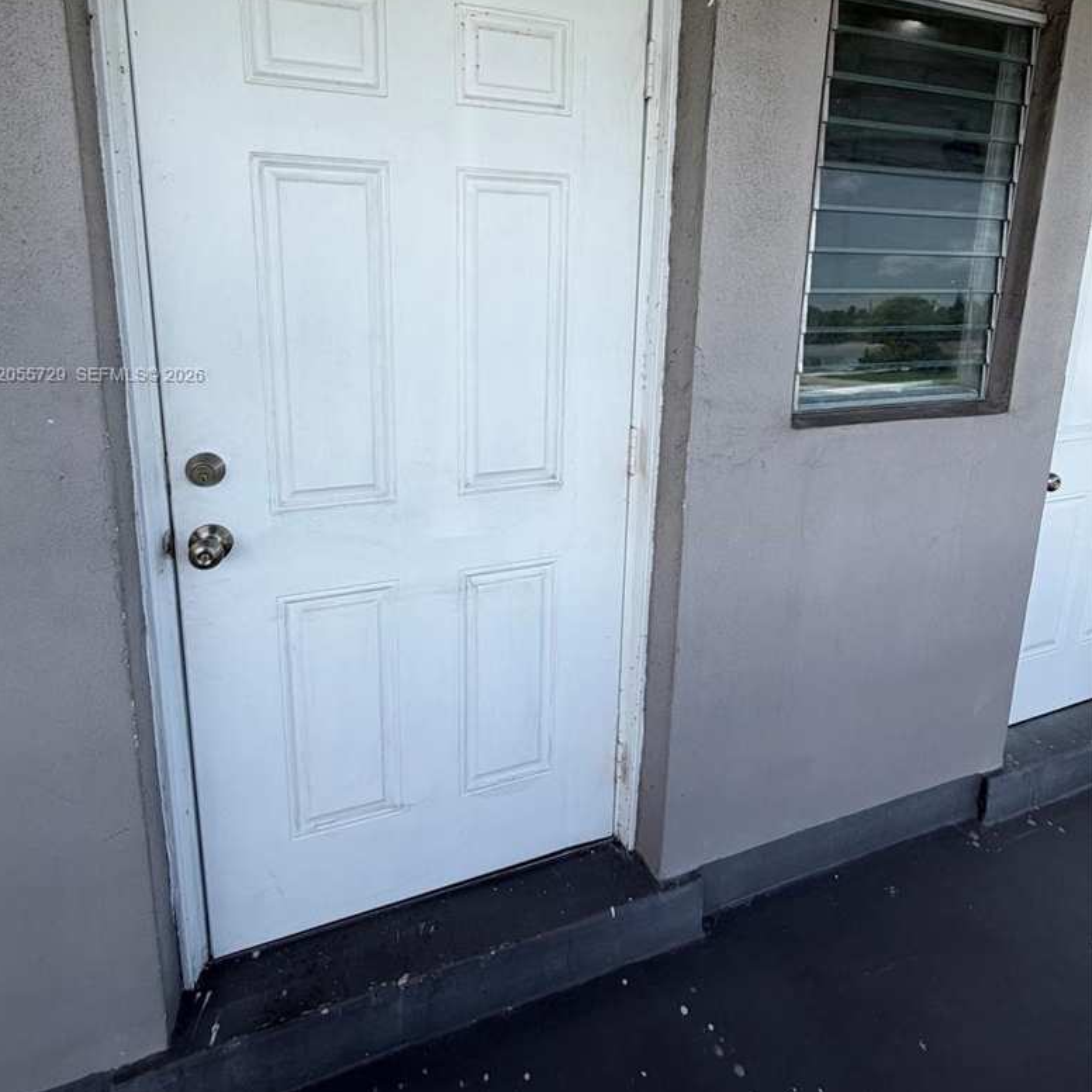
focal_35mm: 17
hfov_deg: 84.0
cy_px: 376
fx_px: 607
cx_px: 535
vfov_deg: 81.5
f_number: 2.2
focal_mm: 2.22
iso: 40
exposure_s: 1/631
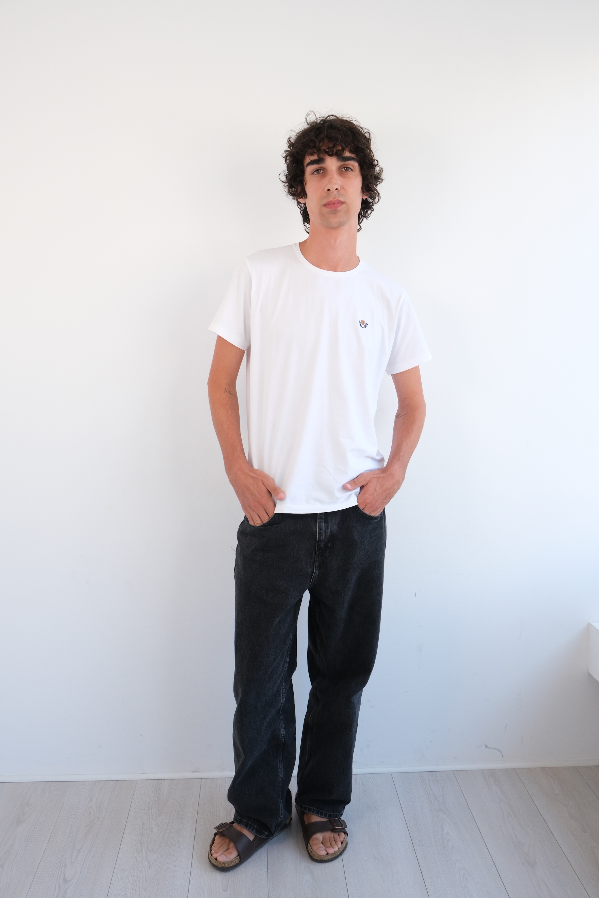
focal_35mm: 33
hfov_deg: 40.0
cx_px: 300
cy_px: 449
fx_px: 824
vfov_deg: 57.2
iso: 1250
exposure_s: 1/125
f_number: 8
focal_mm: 22.3
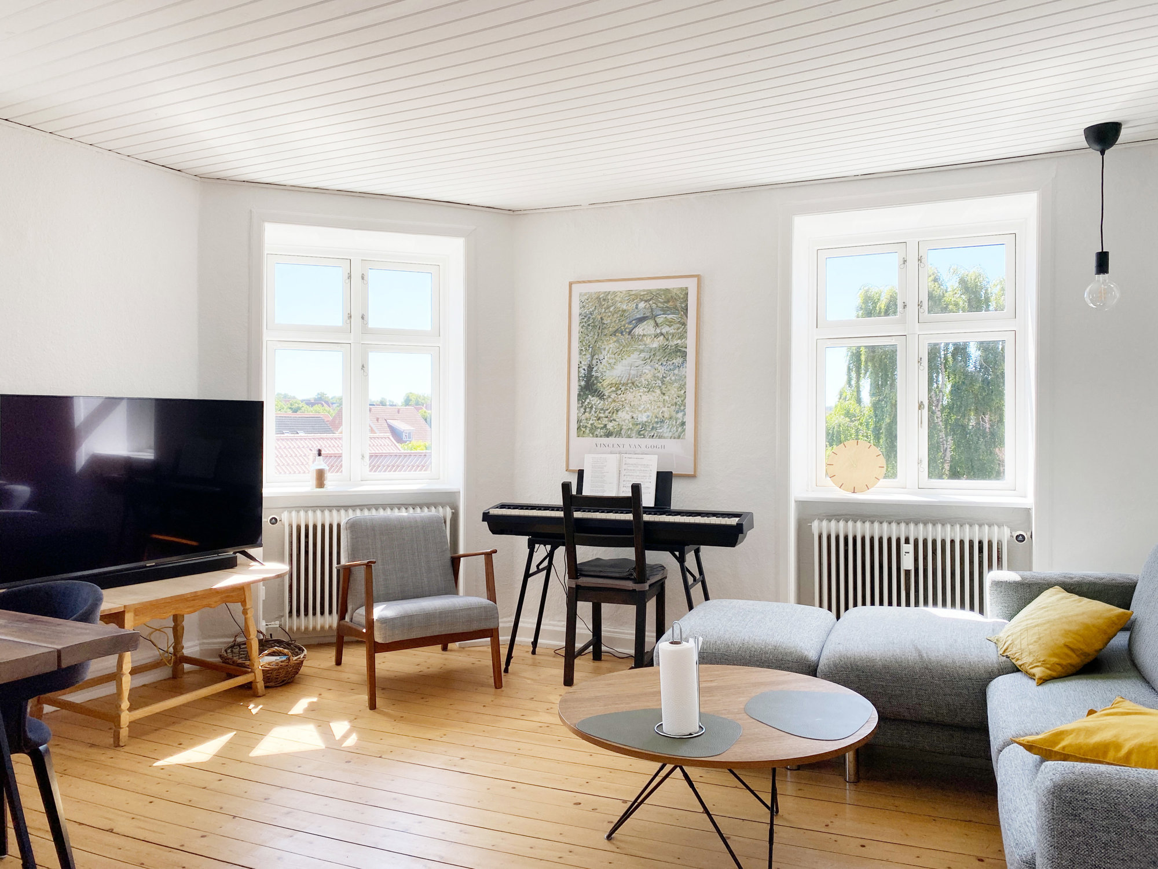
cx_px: 579
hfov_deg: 67.3
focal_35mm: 26
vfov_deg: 53.1
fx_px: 870
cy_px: 434
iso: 32
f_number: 1.8
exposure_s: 1/421
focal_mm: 4.25
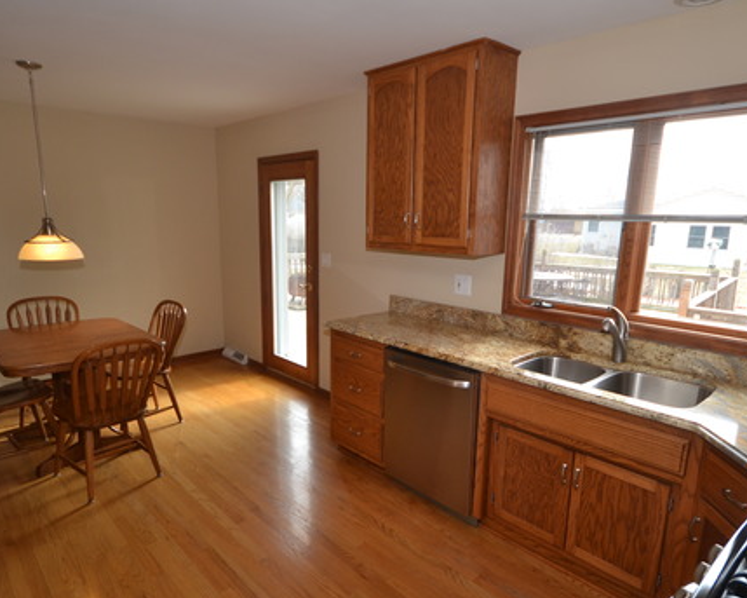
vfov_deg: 65.5
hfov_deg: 77.6
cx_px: 380
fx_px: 464
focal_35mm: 21
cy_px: 316
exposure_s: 1/125
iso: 400
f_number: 5.6
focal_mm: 10
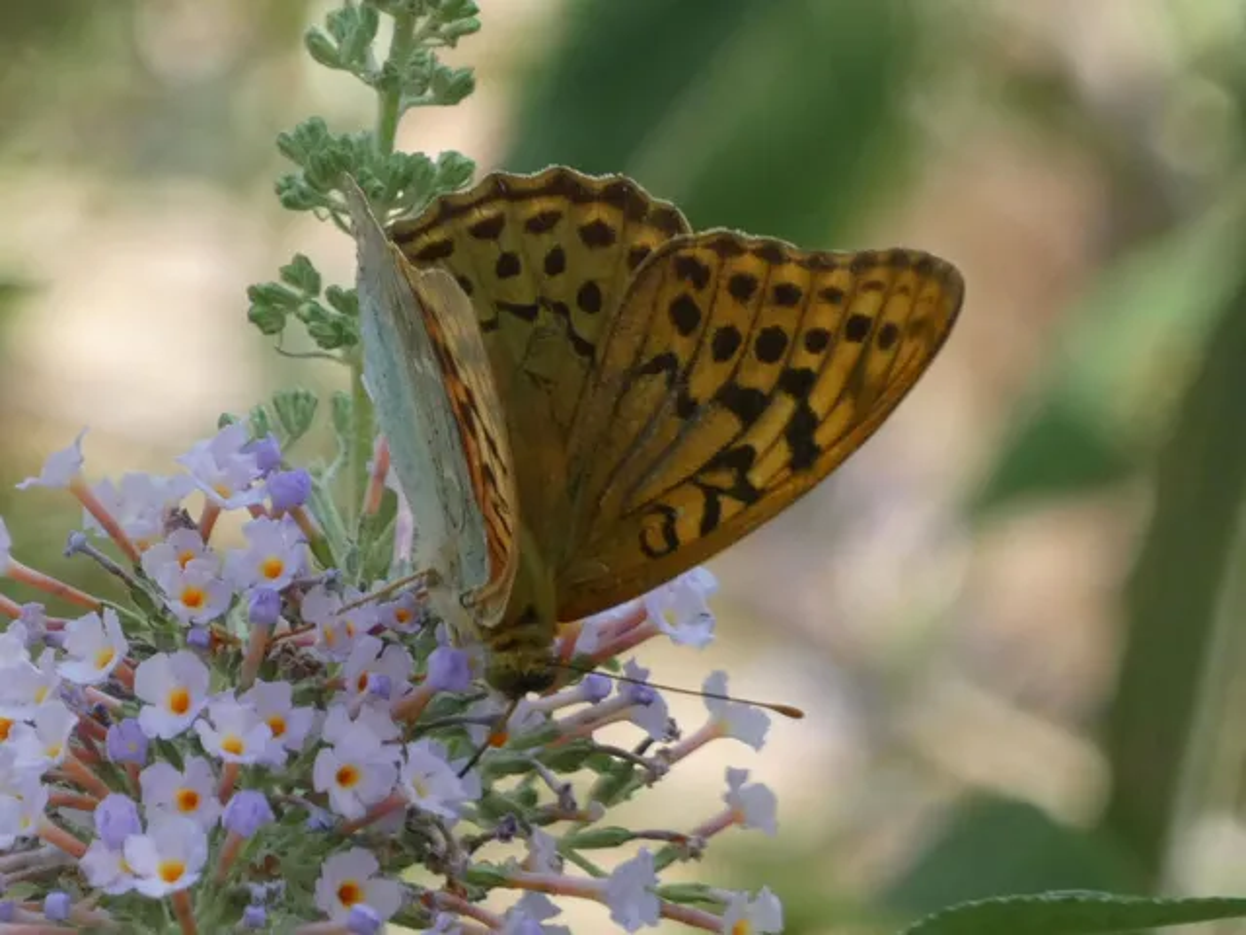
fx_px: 22389
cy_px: 468
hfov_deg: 3.2
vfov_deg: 2.4
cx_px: 623
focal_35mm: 622
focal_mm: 111.5
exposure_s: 1/100
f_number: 5.6
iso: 160
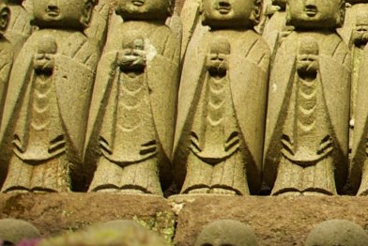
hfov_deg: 14.0
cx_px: 555
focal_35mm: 137
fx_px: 1401
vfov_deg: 10.0
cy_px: 126
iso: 100
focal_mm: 28
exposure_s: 1/180
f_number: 5.6
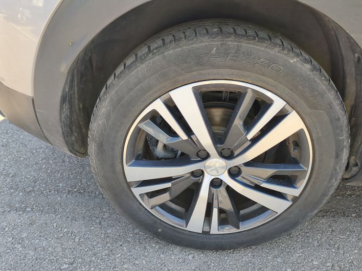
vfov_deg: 53.0
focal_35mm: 26
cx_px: 196
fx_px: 272
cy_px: 149
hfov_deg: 67.2
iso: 50
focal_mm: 6.14
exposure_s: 1/201
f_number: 1.65
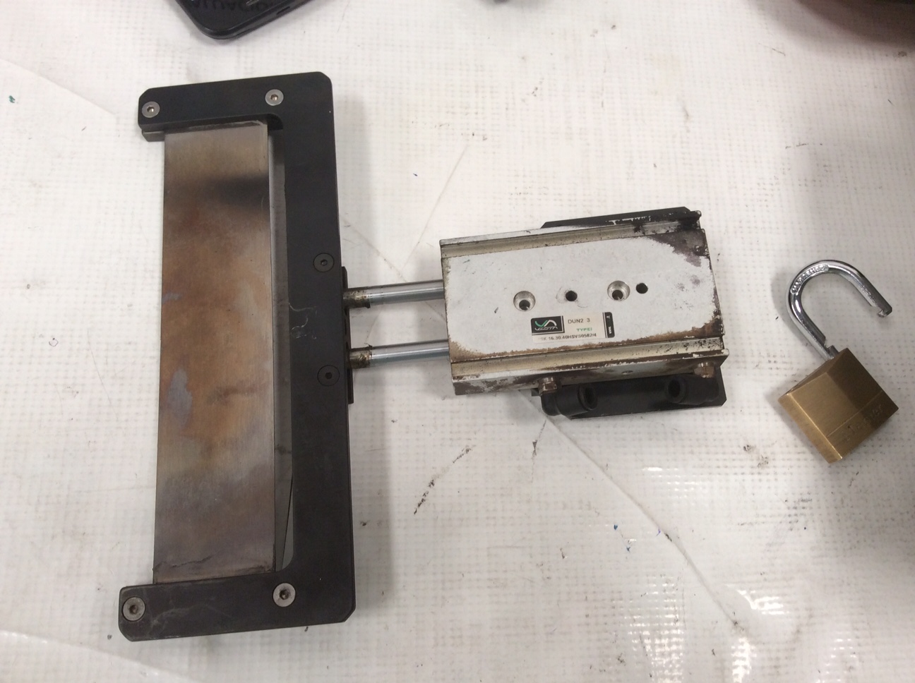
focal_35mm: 32
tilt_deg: -69.2
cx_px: 458
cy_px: 342
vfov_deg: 44.1
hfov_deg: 56.9
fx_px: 845
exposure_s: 1/40
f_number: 2.4
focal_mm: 3.3
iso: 40
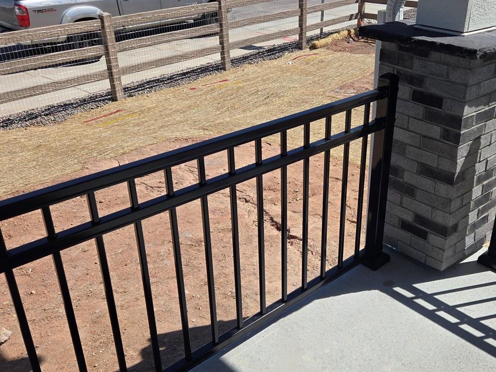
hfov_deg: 49.3
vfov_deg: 38.7
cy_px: 191
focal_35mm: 37
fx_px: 530
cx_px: 328
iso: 25
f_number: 1.8
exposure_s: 1/2417
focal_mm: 5.4
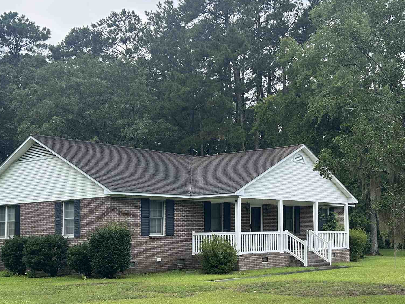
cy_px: 196
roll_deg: +1.2
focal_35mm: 53
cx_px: 289
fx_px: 620
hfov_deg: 35.6
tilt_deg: +3.5
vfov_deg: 27.4
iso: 50
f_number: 1.5
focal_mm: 5.7
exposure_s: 1/1135
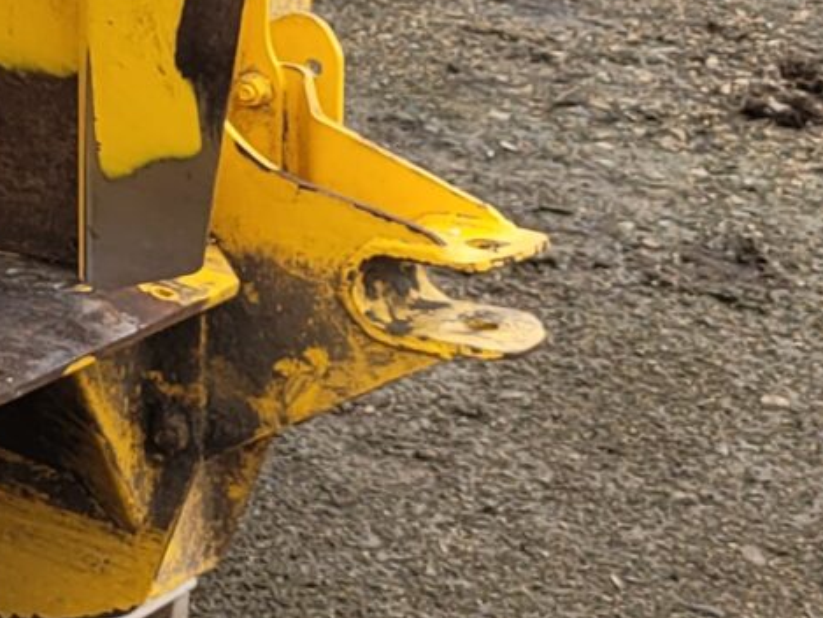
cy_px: 0
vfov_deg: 10.4
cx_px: -1146
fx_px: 3377
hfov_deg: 11.5
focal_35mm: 142
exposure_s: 1/165
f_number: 1.8
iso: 40
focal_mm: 5.4
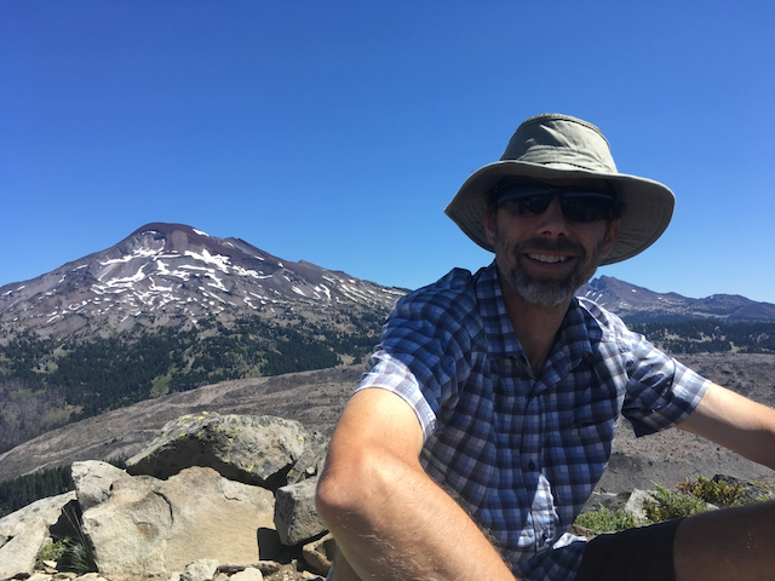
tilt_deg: +4.6
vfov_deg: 48.2
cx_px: 388
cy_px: 290
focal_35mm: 29
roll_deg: +3.3
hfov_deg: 61.7
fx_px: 649
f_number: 2.2
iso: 25
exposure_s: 1/1148
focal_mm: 4.15
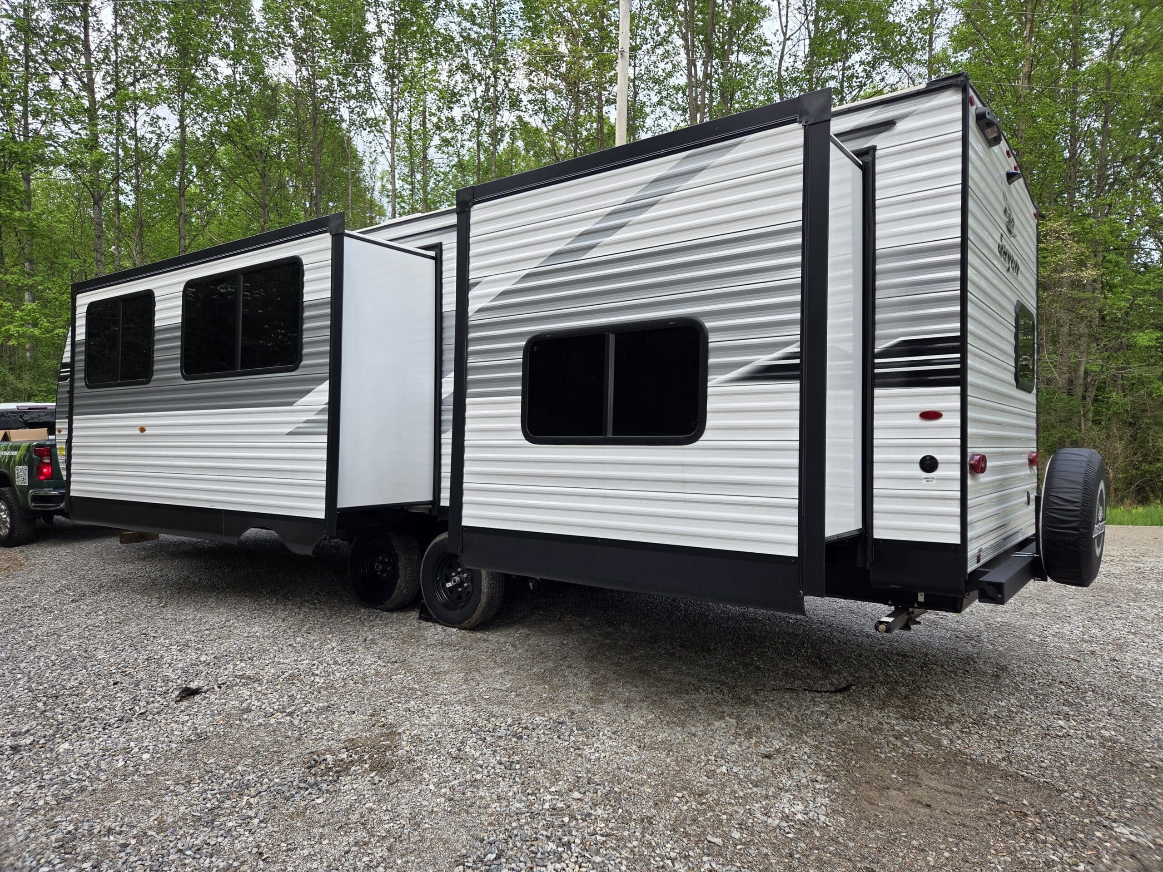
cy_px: 436
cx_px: 582
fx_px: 773
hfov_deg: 73.9
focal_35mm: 23
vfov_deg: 58.9
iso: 80
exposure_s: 1/180
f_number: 1.8
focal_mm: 5.4
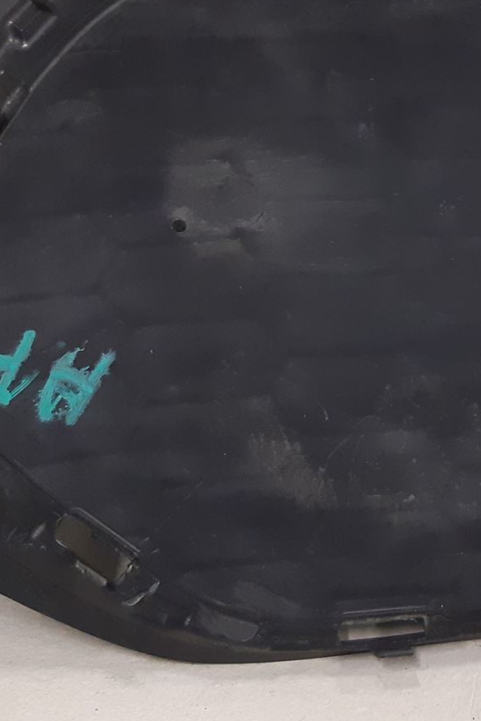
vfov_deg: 31.2
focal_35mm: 64
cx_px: 445
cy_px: 235
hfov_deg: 20.7
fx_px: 1282
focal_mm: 3.93
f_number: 1.7
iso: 250
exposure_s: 1/50
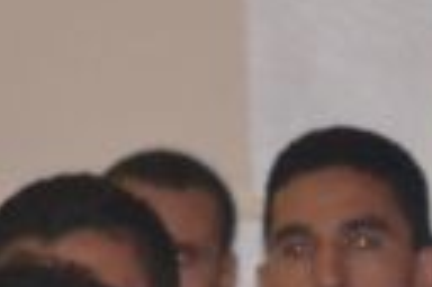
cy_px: 317
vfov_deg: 0.9
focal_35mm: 1497
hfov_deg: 1.4
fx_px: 17941
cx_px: 425
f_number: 5.6
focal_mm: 200
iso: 3200
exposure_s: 1/60
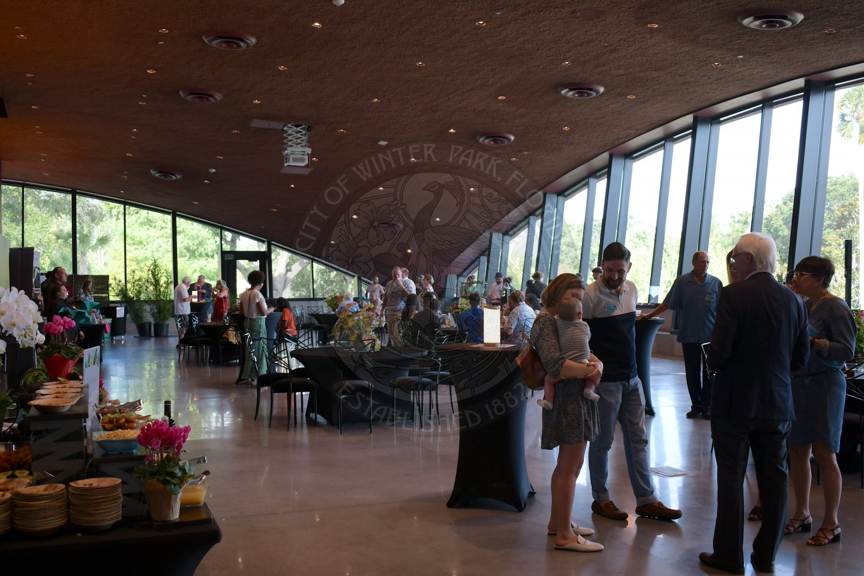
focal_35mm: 36
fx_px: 864
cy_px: 288
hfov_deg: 53.1
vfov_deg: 36.9
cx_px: 432
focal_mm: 24
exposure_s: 1/60
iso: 320
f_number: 4
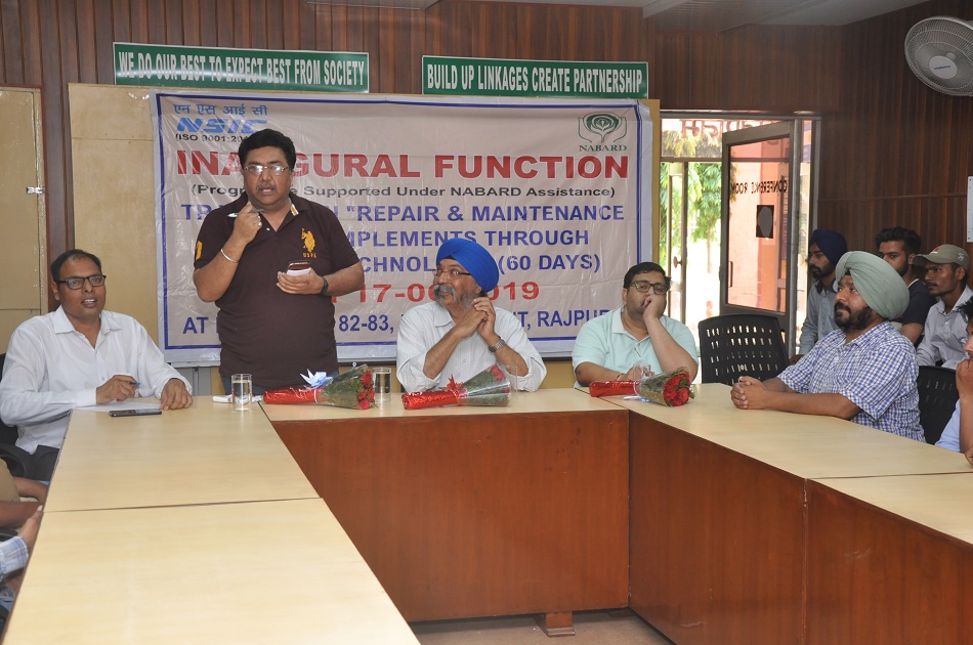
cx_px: 486
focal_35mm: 51
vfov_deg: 26.4
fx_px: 1376
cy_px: 322
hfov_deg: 38.9
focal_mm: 34
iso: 800
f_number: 5
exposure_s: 1/125
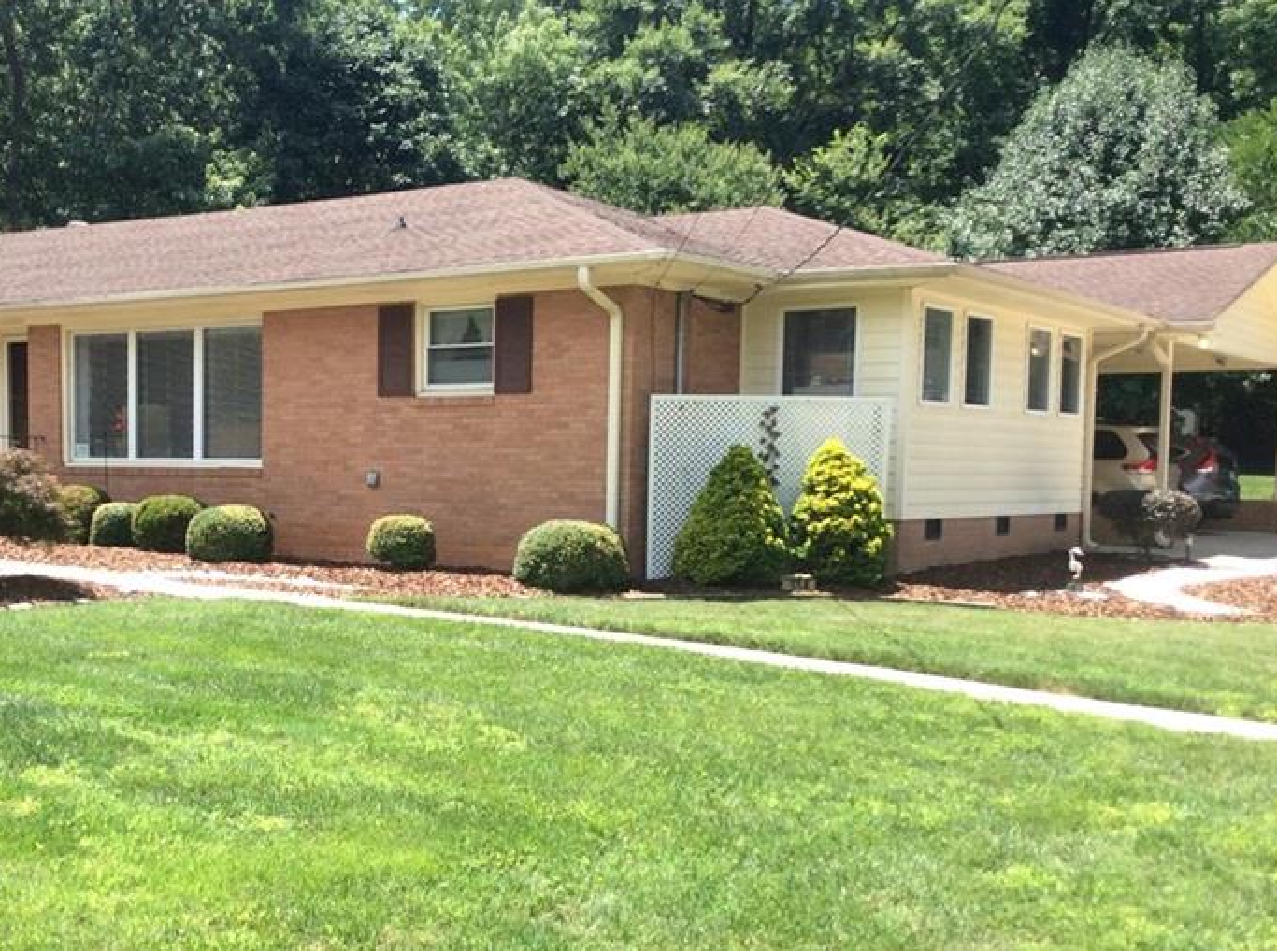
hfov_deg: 38.9
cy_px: 622
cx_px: 346
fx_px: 1767
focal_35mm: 48
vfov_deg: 30.0
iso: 32
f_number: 2.4
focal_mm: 3.3
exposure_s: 1/566
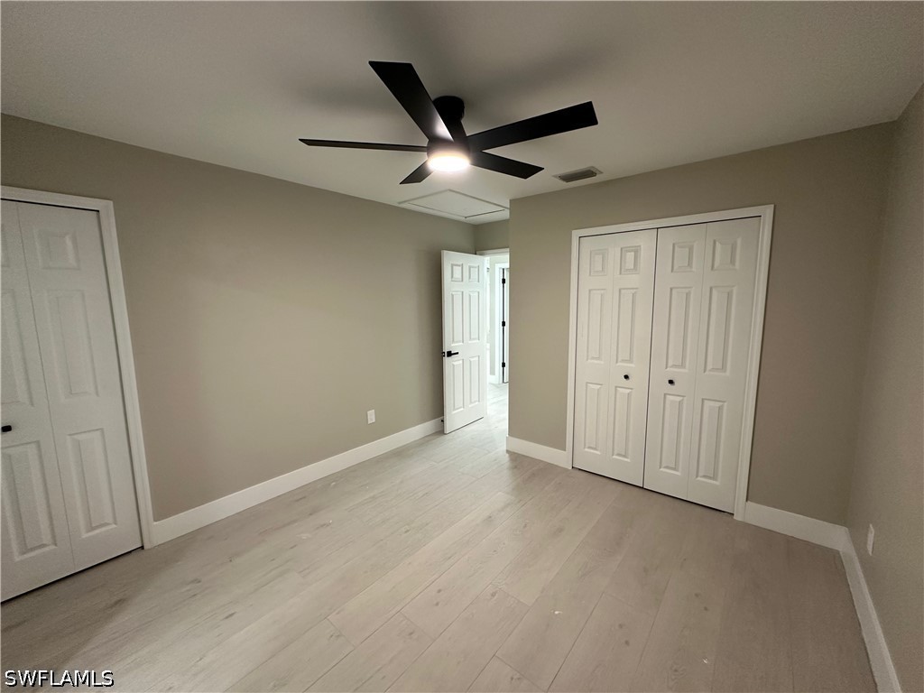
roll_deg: +0.7
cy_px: 346
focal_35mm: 14
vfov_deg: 85.7
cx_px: 462
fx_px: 374
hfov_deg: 102.1
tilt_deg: -6.8
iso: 160
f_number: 2.2
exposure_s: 1/60
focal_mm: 2.22
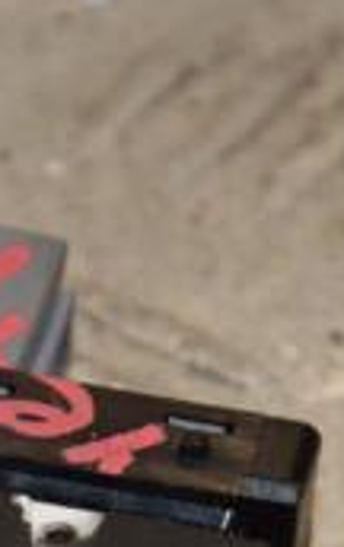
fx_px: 8369
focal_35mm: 560
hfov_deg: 2.4
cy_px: 550
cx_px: 3
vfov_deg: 3.7
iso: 800
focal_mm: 105
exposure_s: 1/200
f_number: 8
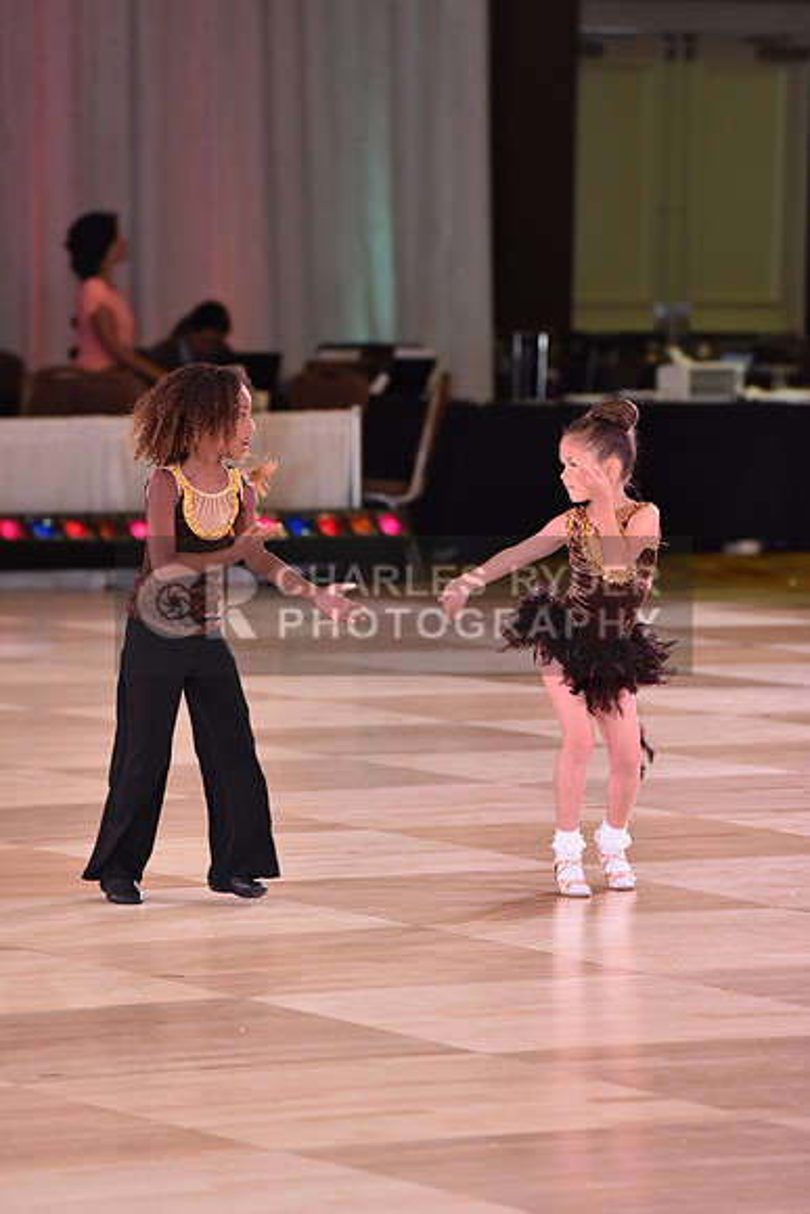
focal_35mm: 200
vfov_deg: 10.3
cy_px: 607
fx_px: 6745
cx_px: 405
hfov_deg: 6.9
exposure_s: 1/250
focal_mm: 200
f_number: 5
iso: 1600
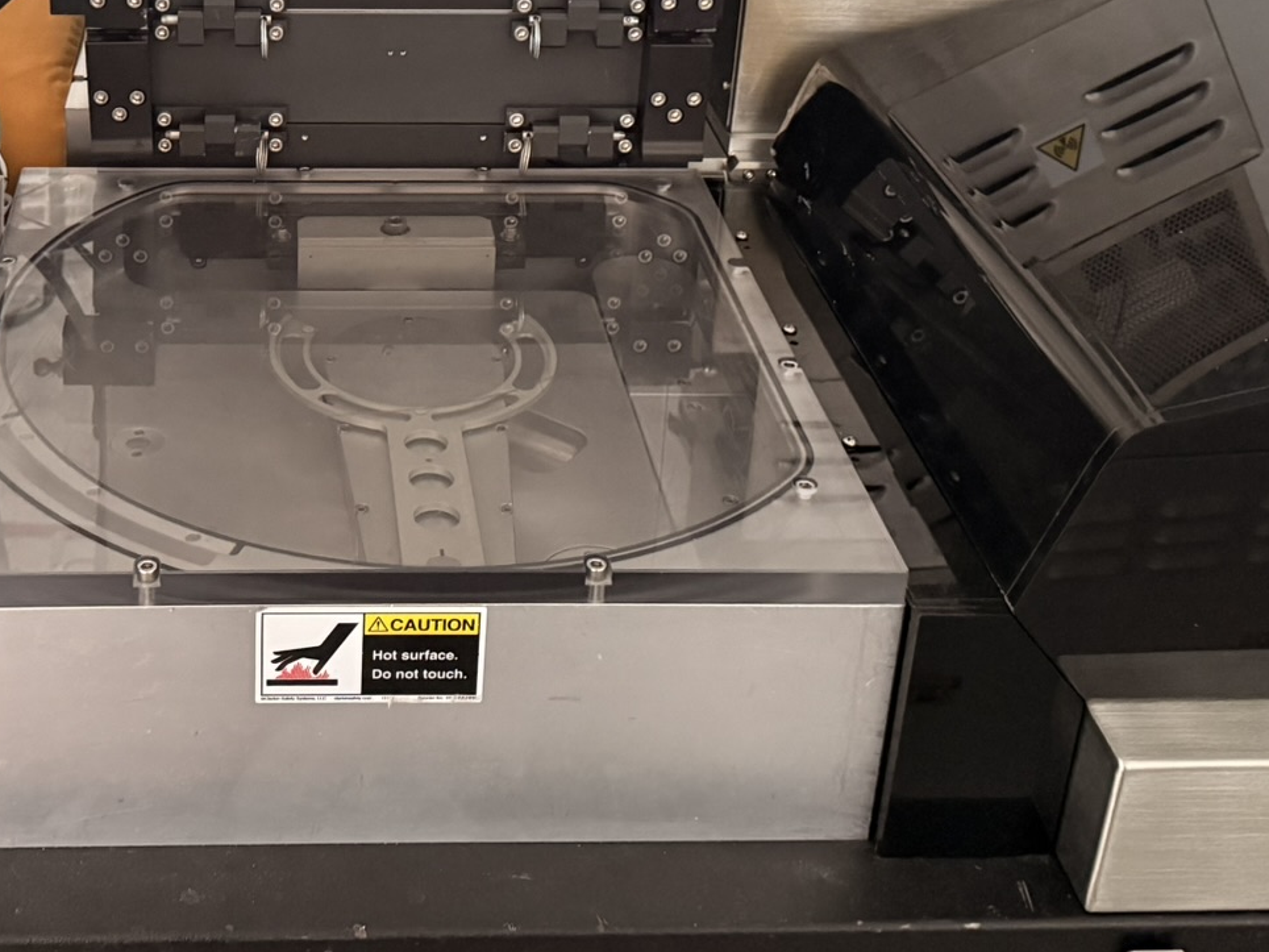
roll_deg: -0.8
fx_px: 1870
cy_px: 132
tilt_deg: -22.2
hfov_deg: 36.7
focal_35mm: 51
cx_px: 344
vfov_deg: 27.7
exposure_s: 1/40
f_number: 1.78
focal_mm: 6.76
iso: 1000
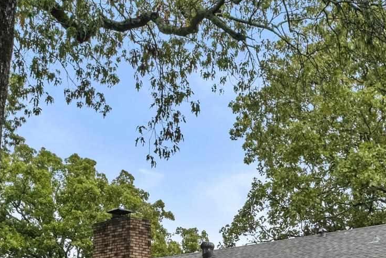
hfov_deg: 28.2
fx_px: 761
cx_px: 265
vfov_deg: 17.8
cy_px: 346
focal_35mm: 71
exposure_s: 1/100
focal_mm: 13.8
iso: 400
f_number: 8
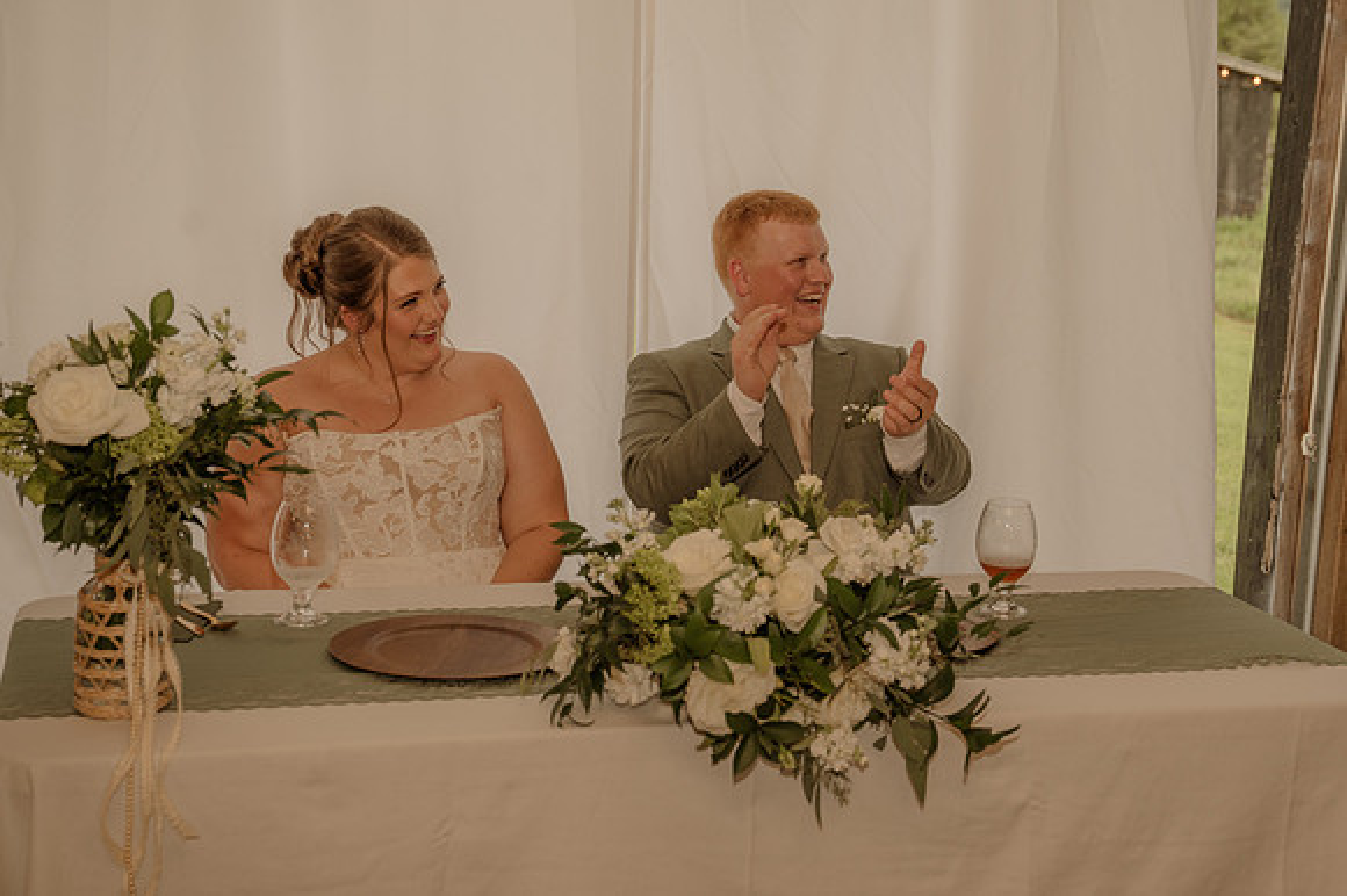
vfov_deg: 23.4
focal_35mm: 58
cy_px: 395
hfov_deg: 34.5
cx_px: 782
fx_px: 2166
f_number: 4
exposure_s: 1/200
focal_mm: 49
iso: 500
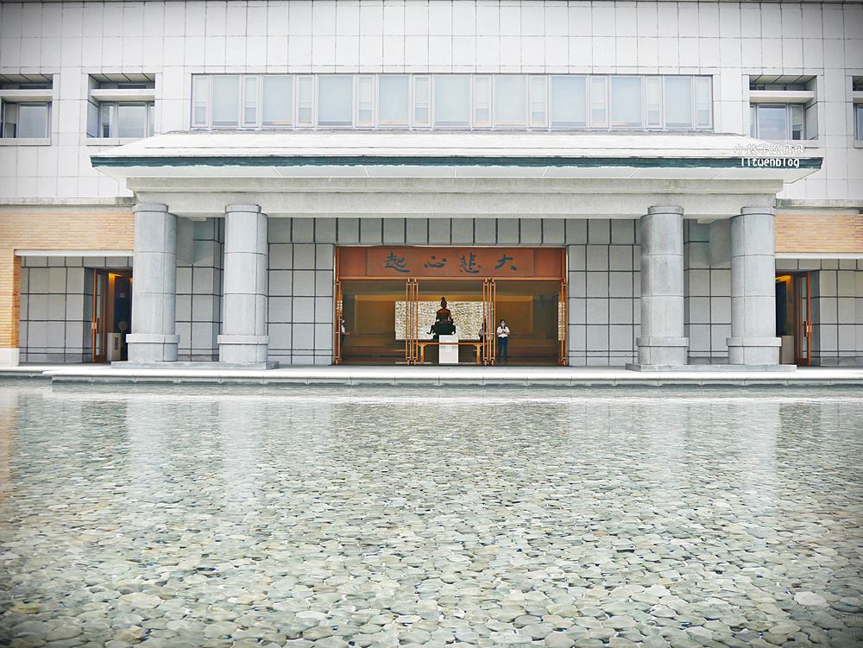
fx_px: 698
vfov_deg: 49.8
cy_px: 324
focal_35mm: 28
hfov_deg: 63.4
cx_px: 432
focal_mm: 14
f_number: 4
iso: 200
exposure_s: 1/500
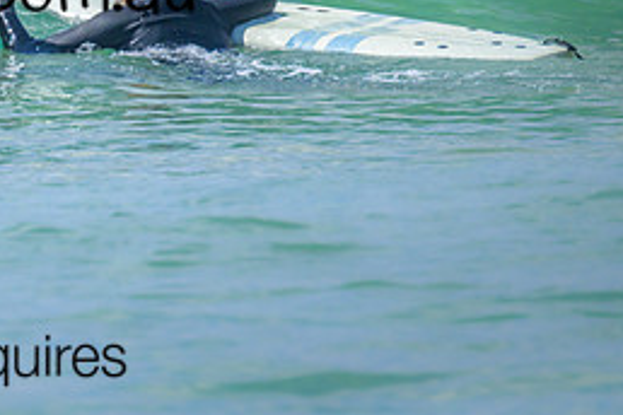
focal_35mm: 1966
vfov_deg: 0.7
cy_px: -87
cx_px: -99
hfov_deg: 1.0
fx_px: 34020
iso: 1100
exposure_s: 1/2000
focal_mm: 800
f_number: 11
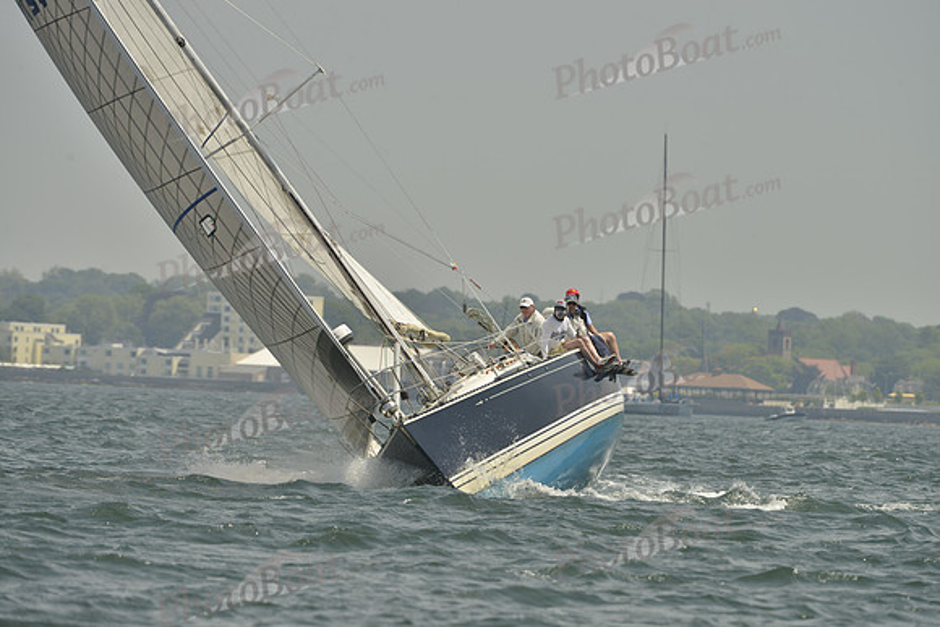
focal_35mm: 400
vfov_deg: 3.4
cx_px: 470
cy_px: 314
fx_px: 10446
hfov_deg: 5.2
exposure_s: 1/1000
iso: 280
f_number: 9
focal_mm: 400
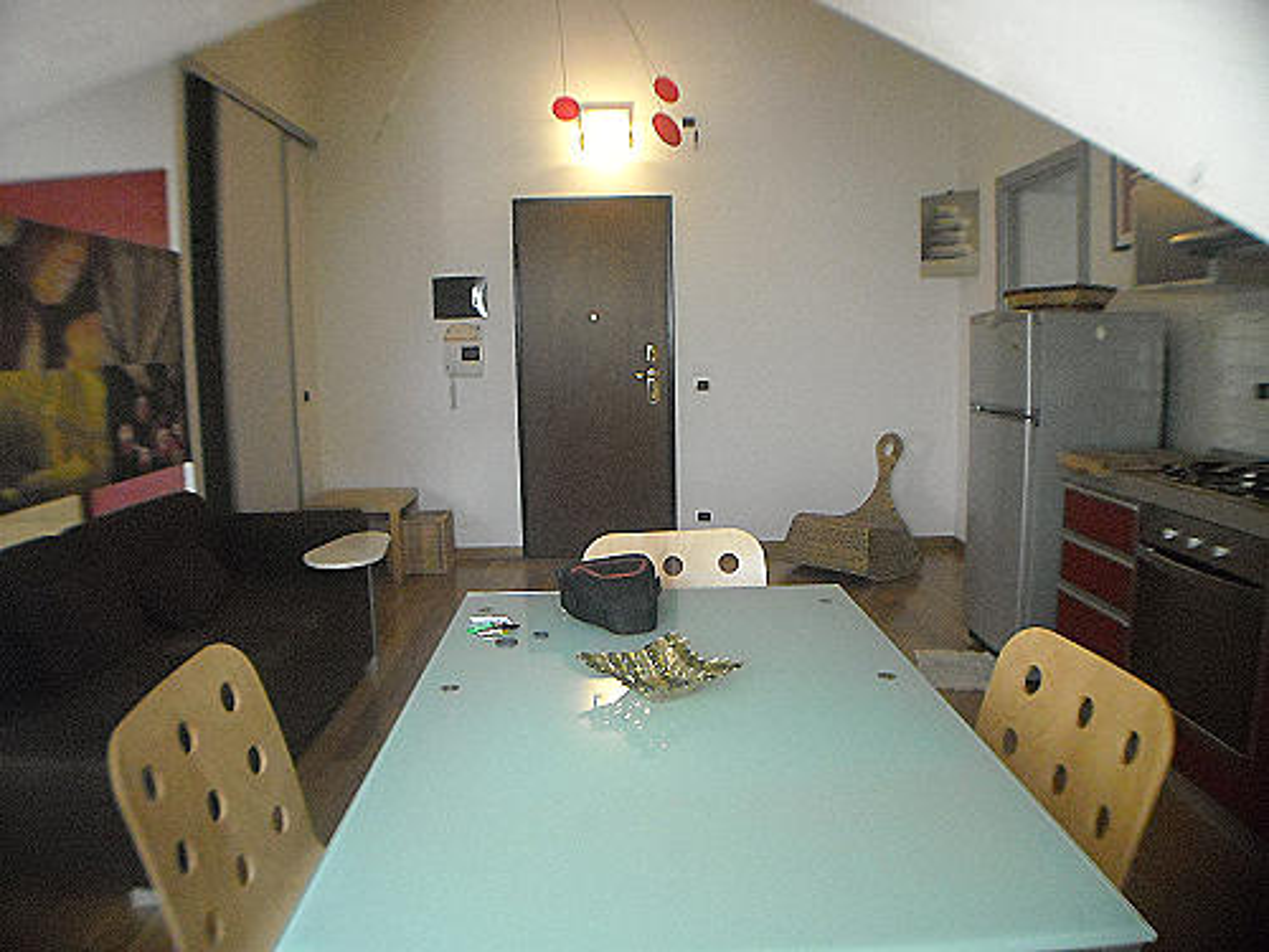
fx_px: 1283
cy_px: 476
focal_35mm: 35
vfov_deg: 40.7
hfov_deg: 52.6
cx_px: 634
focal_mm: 5.7
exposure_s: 1/96
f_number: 2.8
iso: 800
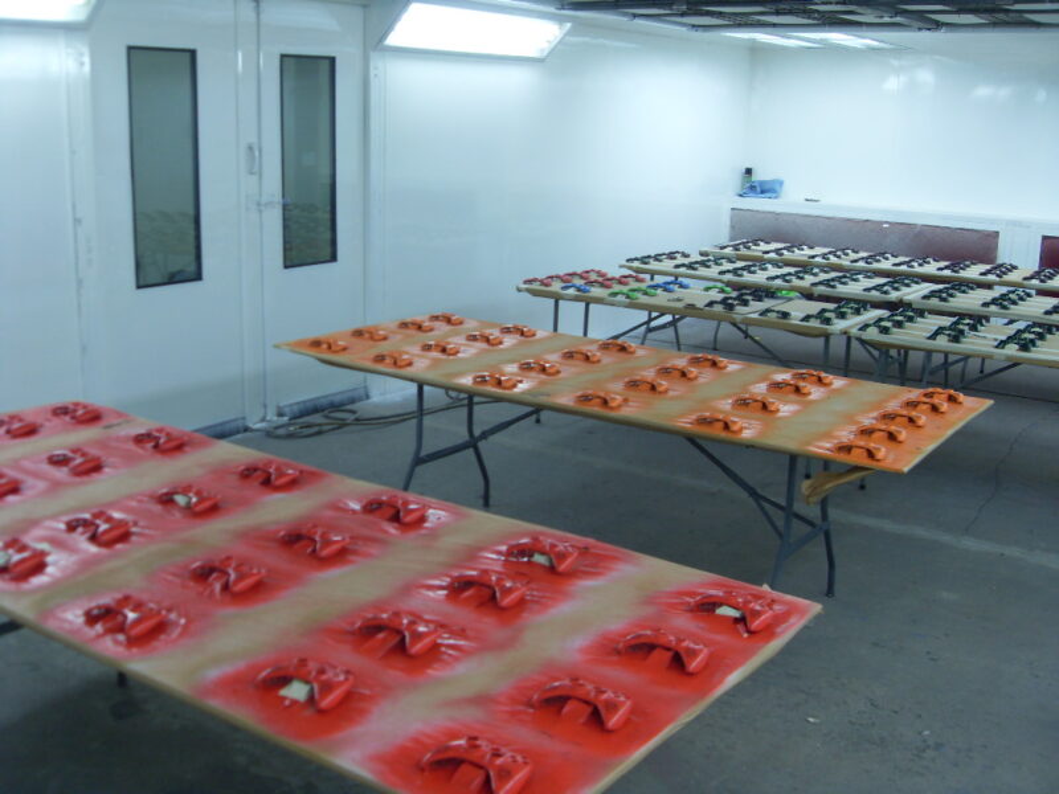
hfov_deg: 52.6
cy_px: 397
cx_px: 530
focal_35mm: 35
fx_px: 1071
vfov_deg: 40.7
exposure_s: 1/90
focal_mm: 6.3
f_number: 2.8
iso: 100
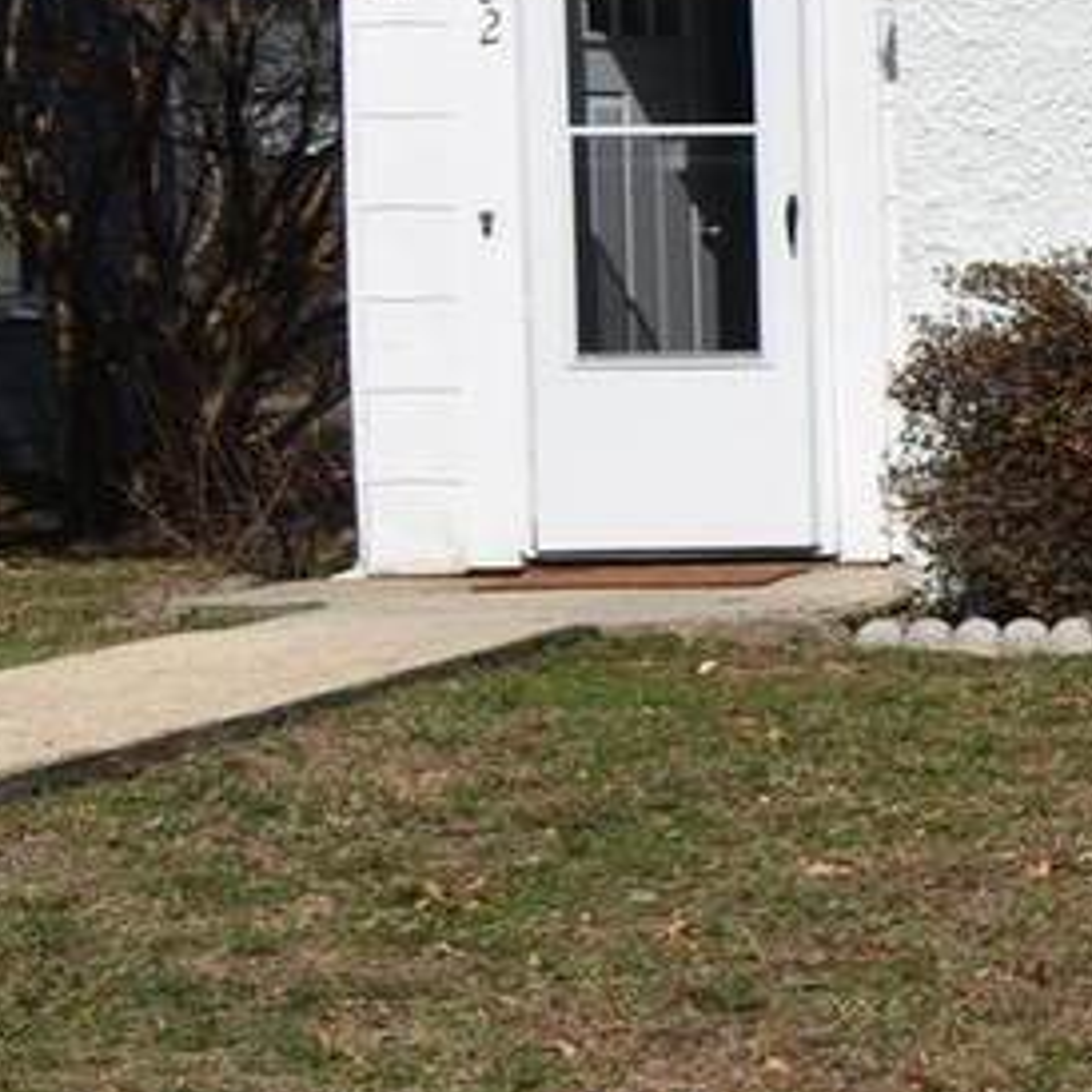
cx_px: 2327
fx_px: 4247
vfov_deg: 14.6
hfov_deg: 12.5
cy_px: 365
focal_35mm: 119
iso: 100
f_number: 10
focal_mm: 20
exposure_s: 1/400
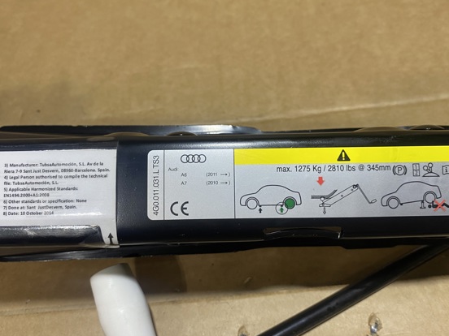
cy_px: 162
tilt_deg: -54.7
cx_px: 234
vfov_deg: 48.2
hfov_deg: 61.6
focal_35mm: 29
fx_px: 376
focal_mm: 4.25
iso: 64
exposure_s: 1/50
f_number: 1.8
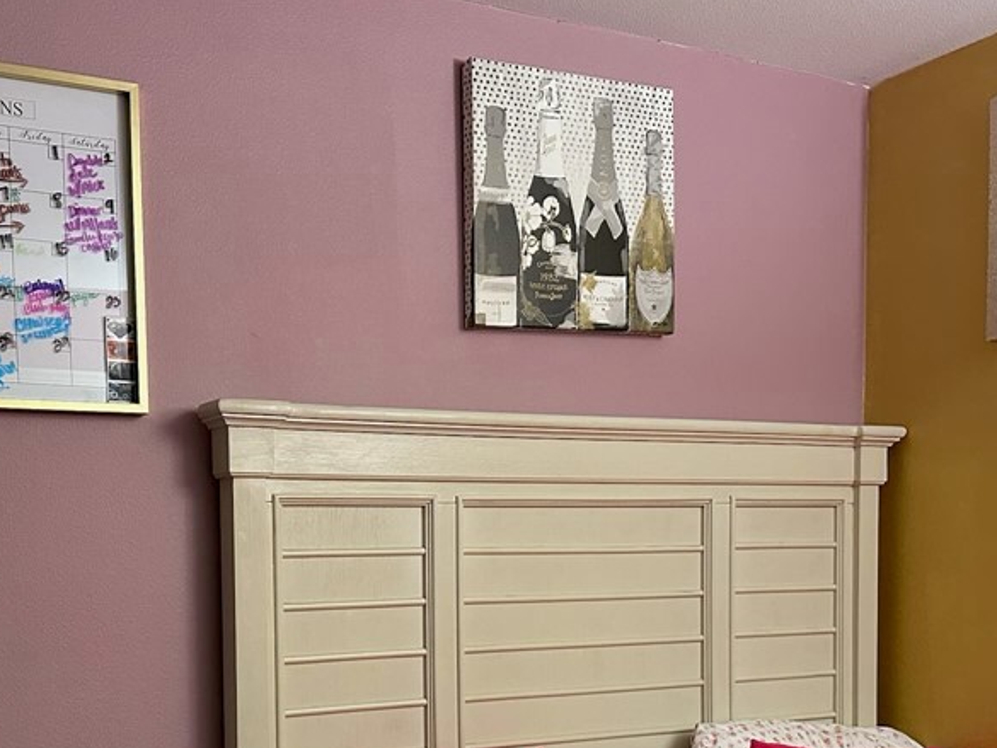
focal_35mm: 42
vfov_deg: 33.3
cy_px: 610
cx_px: 329
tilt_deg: -2.4
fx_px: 1210
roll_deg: +0.4
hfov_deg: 44.1
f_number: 1.78
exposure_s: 1/60
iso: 500
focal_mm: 6.86
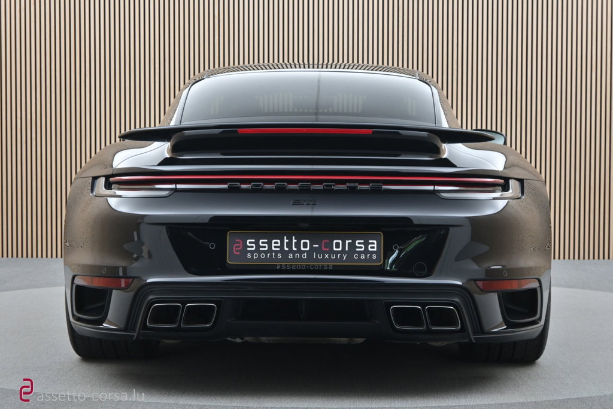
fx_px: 1277
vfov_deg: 18.2
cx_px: 306
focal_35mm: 75
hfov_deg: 27.0
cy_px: 204
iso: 1250
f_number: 6.3
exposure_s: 1/30
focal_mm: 50
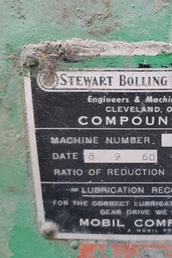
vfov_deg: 51.9
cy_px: 131
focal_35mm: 37
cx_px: 150
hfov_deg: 34.3
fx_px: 265
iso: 640
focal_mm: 4.3
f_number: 1.5
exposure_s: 1/33
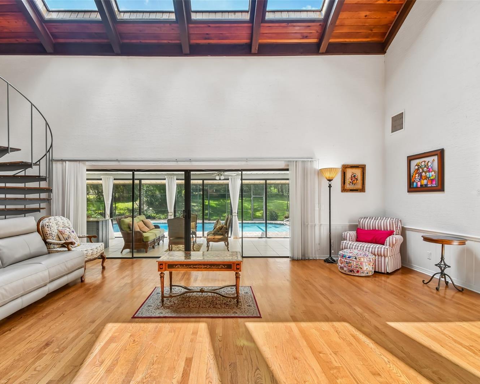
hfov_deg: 89.4
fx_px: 242
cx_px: 220
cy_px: 193
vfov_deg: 77.0
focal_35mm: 17
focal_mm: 10
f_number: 8
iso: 100
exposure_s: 1/40
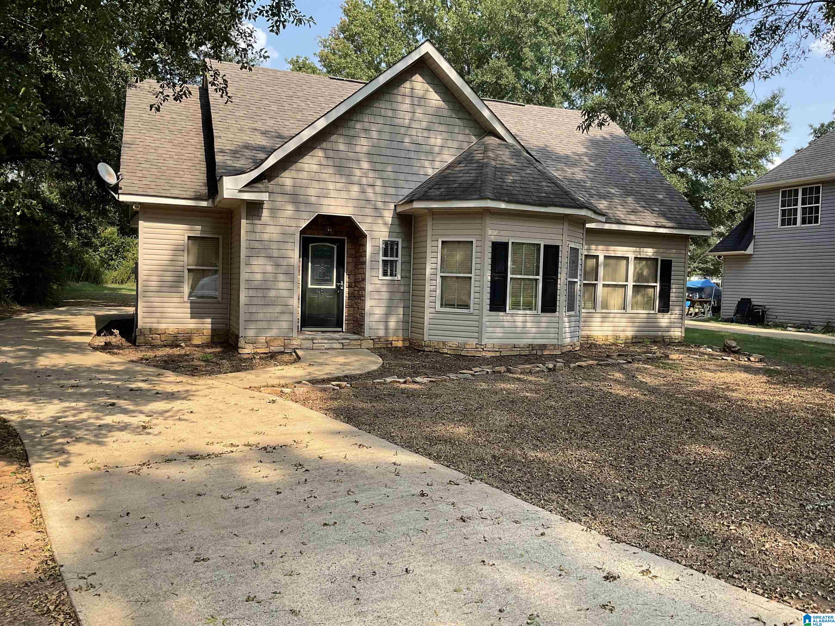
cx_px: 418
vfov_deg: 48.2
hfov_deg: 61.7
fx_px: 700
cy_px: 313
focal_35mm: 29
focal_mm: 3
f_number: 1.8
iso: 16
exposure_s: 1/719
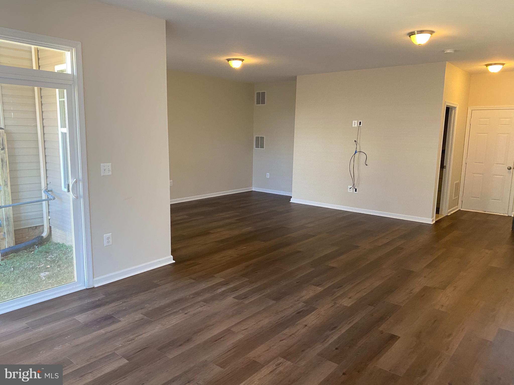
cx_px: 257
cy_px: 192
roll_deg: -1.2
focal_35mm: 26
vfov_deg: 53.1
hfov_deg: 67.3
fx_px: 386
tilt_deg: -10.4
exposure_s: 1/60
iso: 250
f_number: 1.8
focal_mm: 4.25
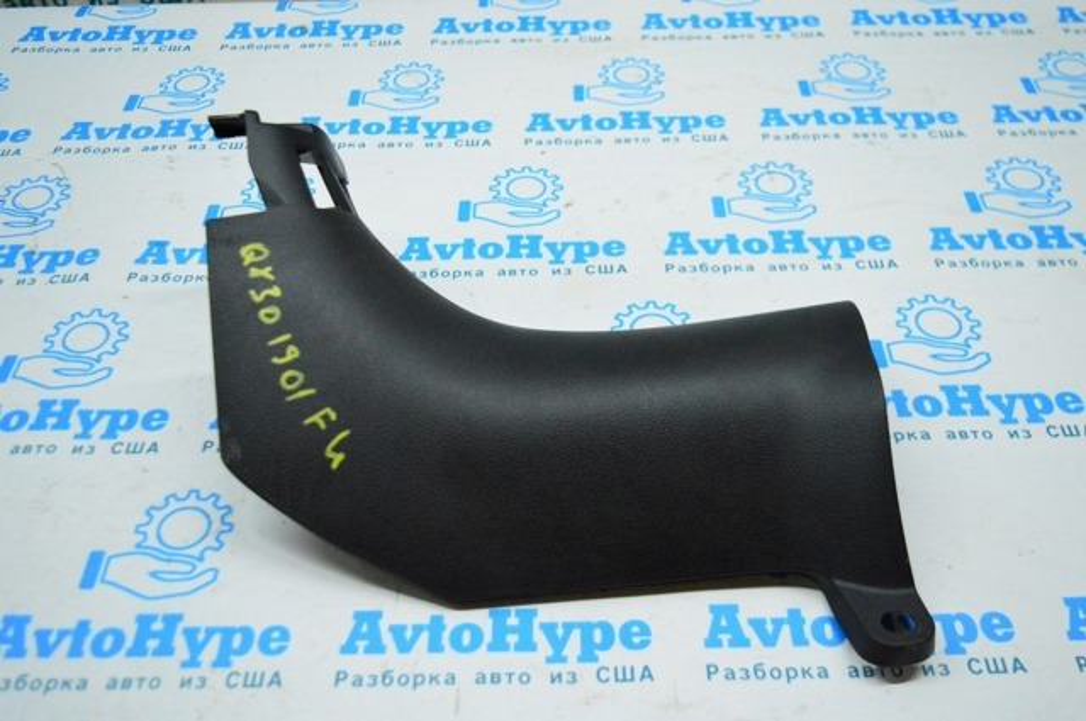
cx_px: 543
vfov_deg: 35.4
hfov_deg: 51.3
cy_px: 360
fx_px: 1130
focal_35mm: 38
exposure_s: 1/800
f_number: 4
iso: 6400
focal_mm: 25
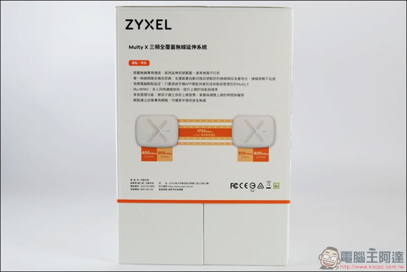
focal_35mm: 48
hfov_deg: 41.1
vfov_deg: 28.1
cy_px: 136
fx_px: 543
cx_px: 204
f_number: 9
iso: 400
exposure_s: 1/10
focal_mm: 32
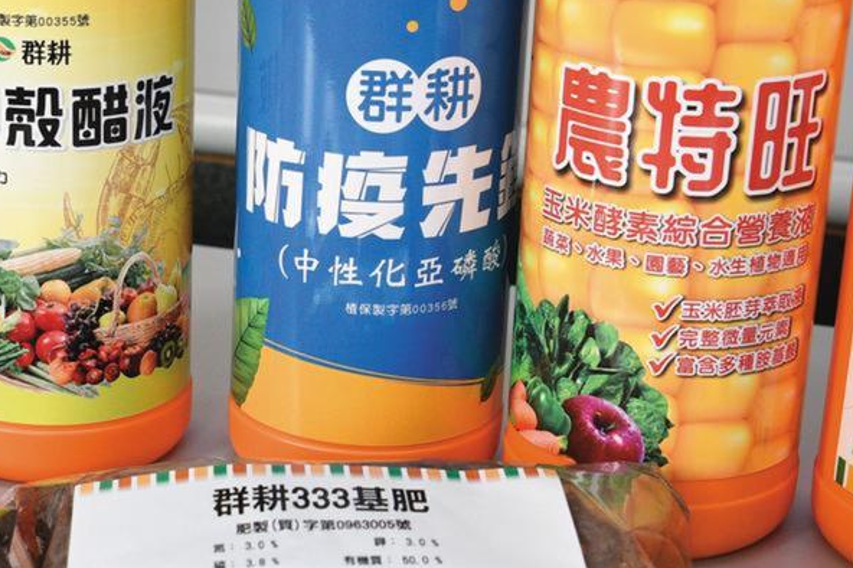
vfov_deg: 13.9
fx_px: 2321
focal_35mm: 98
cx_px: 108
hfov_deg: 20.5
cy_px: 390
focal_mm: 29
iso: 800
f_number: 4.8
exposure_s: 1/180
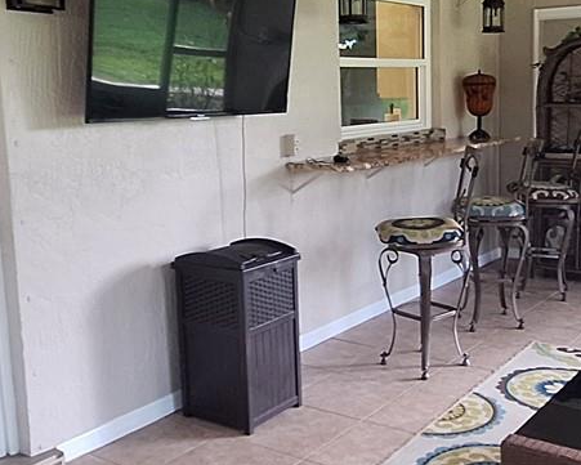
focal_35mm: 45
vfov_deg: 33.4
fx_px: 774
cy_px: 189
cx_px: 319
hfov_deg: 41.1
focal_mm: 1.74
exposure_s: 1/30
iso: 160
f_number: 2.2
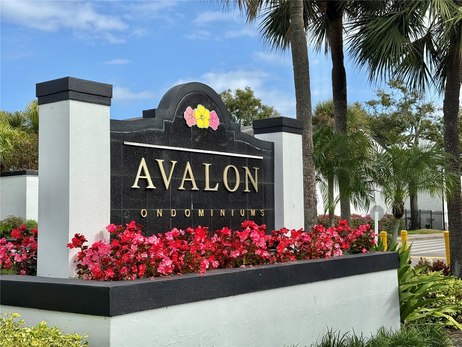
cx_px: 231
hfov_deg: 39.7
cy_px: 174
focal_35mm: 48
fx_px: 641
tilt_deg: +4.3
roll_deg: +1.0
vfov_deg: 30.3
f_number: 1.78
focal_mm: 6.76
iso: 80
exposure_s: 1/4587
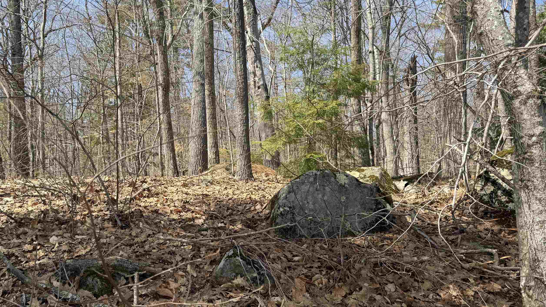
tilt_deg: +4.8
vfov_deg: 36.7
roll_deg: +1.9
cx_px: 229
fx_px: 463
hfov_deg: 60.7
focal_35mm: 32
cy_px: 165
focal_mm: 6.76
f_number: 1.78
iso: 80
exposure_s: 1/1812
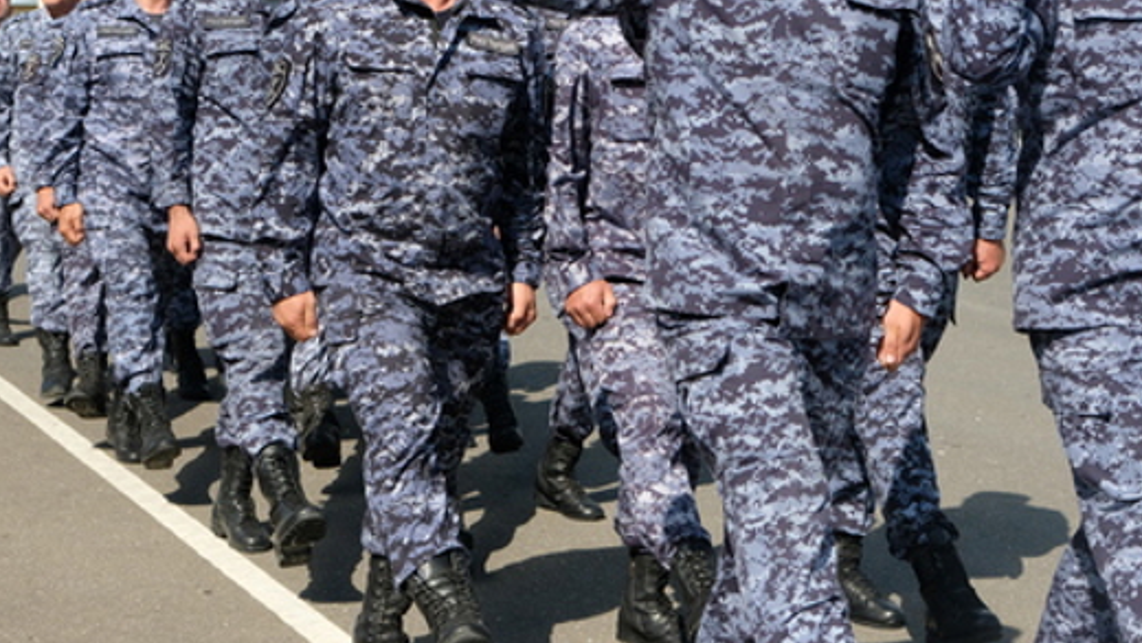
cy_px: 97
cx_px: 668
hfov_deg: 28.5
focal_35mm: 74
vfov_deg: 16.2
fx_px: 2242
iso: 1250
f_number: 5.6
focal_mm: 32.9
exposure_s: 1/5000
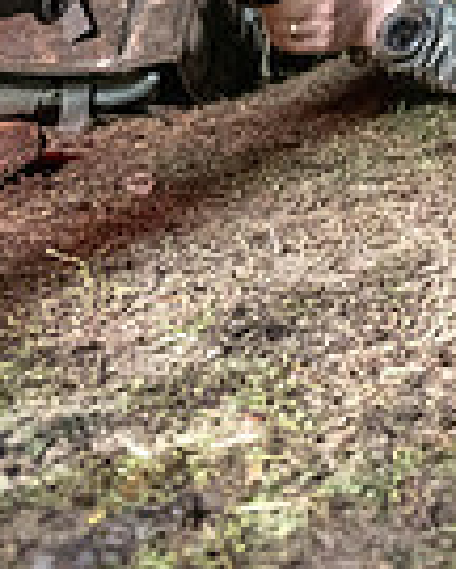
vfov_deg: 18.3
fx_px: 1636
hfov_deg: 13.4
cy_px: -183
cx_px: 933
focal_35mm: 97
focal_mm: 24
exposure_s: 1/100
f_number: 2.8
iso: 6400
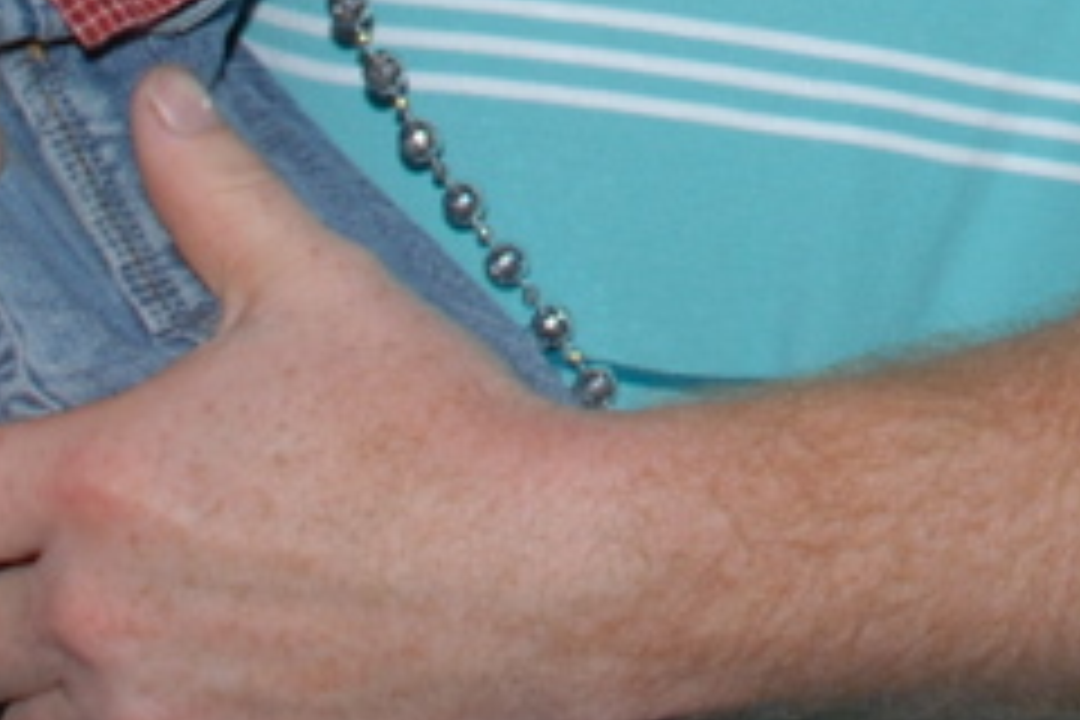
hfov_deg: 9.9
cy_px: -1100
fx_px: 6060
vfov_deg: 6.4
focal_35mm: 202
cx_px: 1544
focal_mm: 24
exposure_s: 1/8
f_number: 4.5
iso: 250
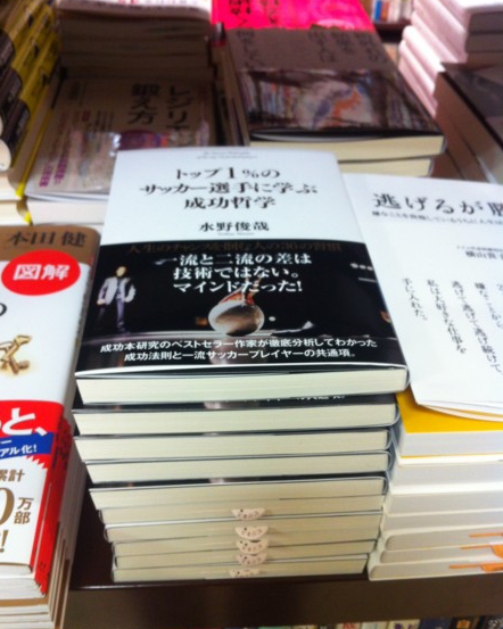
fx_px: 689
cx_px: 249
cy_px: 329
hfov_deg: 40.1
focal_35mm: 37
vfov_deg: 49.1
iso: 125
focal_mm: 3.85
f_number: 2.8
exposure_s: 1/15
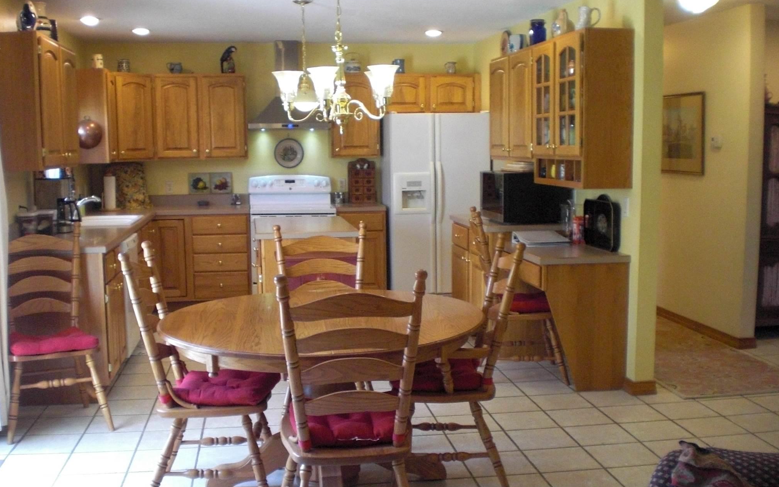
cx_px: 390
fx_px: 871
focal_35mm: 41
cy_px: 261
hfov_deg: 48.2
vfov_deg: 31.2
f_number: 3.1
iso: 400
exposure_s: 1/80
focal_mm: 6.3
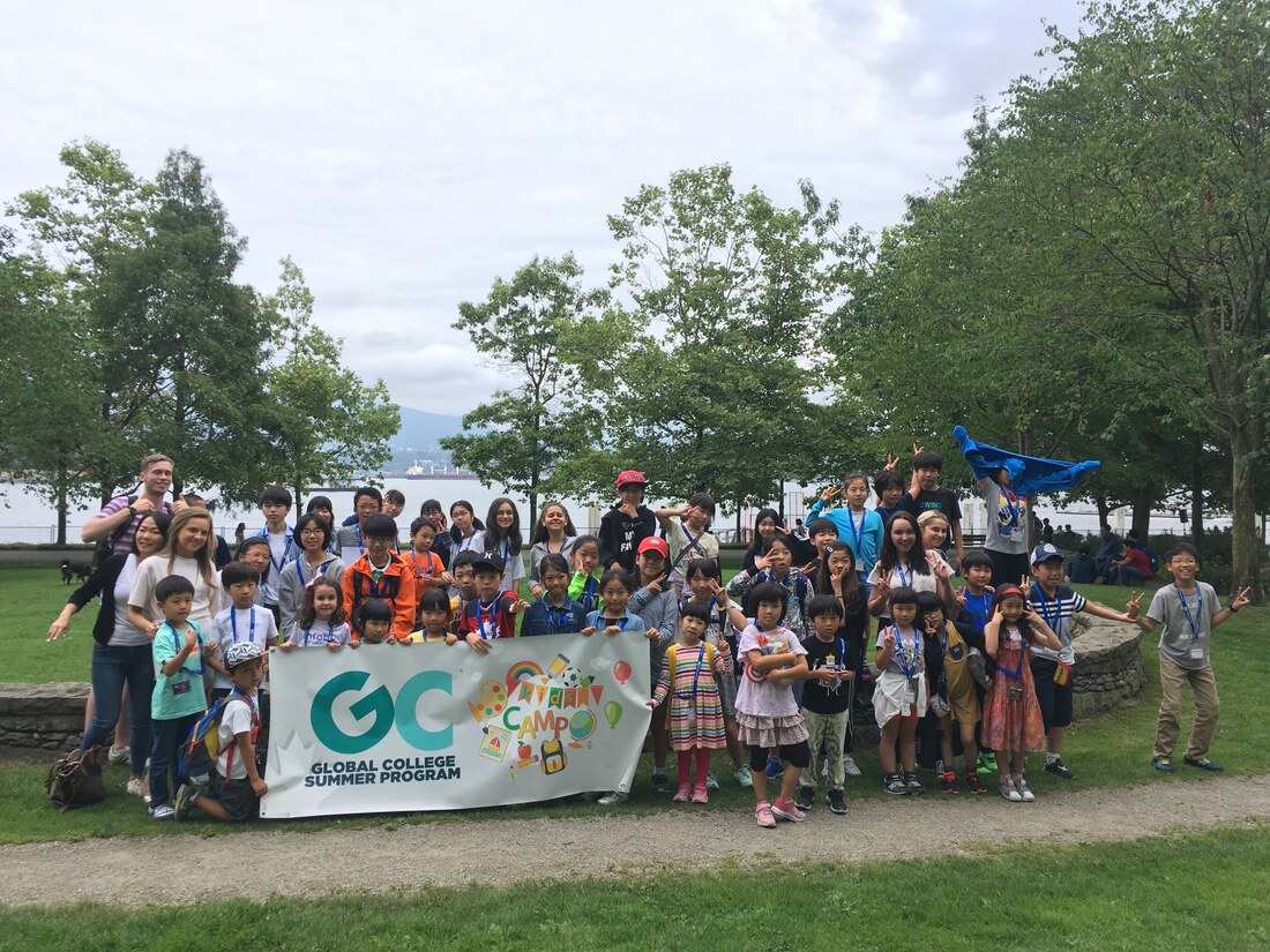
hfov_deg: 61.7
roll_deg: -1.4
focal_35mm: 29
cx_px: 635
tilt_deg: -0.2
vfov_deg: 48.2
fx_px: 1064
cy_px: 476
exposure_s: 1/484
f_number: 2.2
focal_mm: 4.15
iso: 25
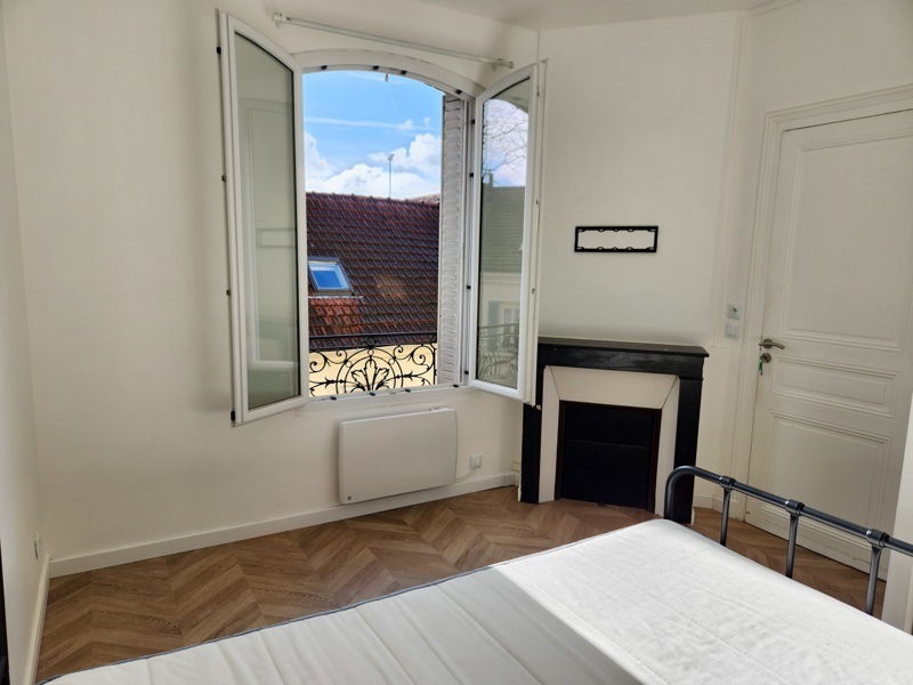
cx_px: 456
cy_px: 342
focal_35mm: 23
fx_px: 607
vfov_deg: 58.9
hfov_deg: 73.9
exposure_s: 1/370
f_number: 1.8
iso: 20
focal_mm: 5.4
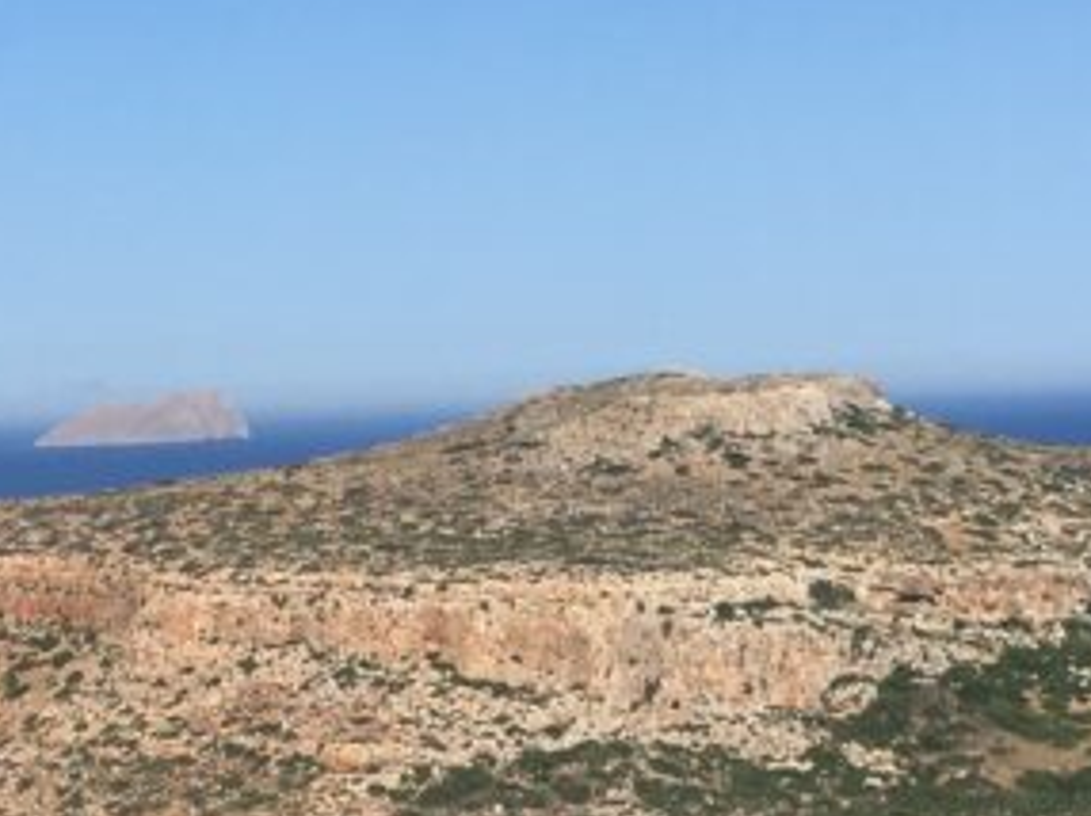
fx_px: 3275
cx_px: 401
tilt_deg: -7.5
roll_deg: +1.1
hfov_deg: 18.9
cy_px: 770
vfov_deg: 14.0
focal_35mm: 104
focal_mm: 4.15
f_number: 2.2
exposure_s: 1/2481
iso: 25
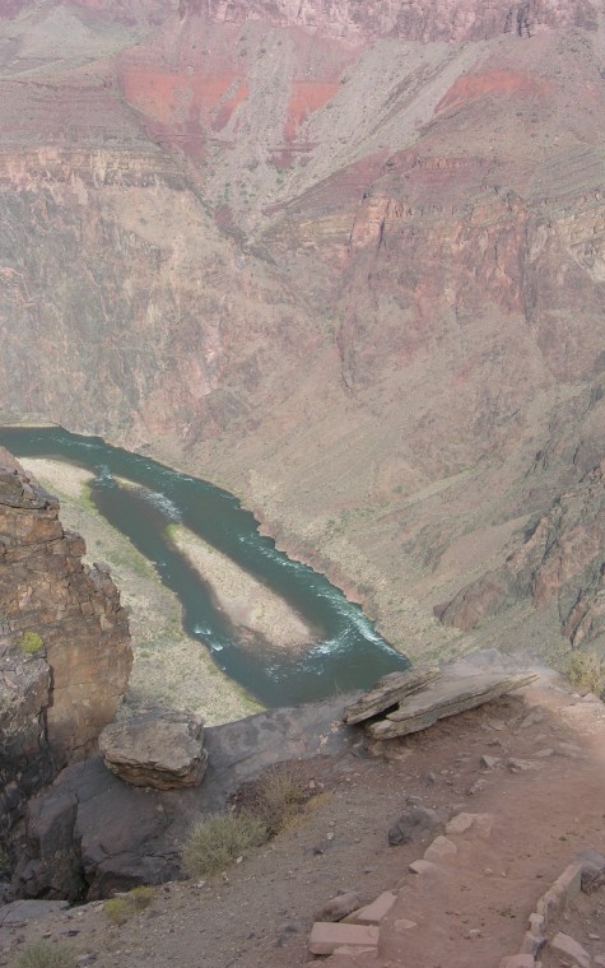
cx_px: 275
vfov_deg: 27.5
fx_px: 1979
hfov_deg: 17.4
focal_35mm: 75
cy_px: 481
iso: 50
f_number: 4.7
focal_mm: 17.8
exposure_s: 1/178
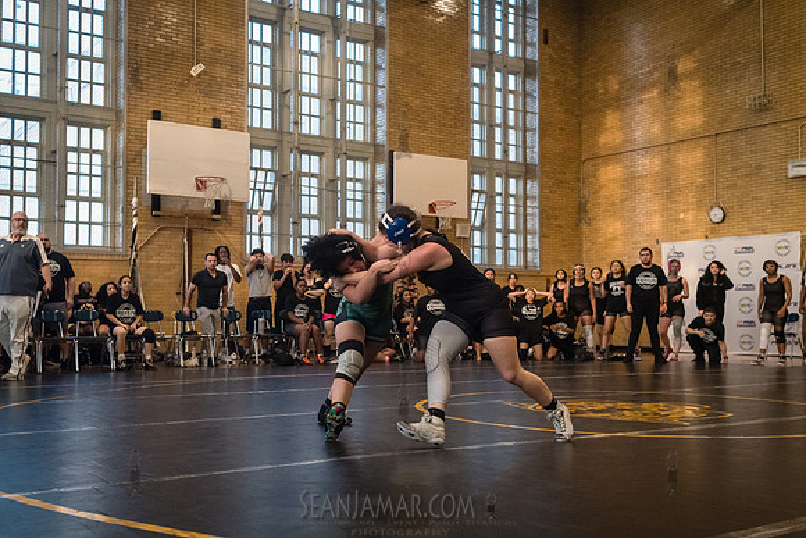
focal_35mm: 39
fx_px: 875
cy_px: 280
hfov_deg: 49.4
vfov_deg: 34.1
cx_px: 376
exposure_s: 1/400
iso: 5000
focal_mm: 35
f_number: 4
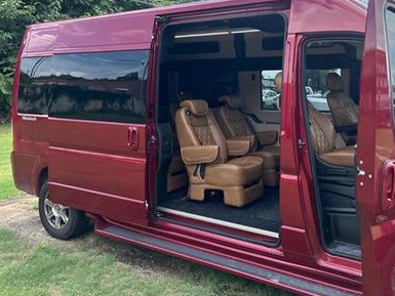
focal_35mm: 34
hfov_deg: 53.6
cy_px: 105
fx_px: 388
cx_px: 237
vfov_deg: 41.4
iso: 50
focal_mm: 5.7
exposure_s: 1/1934
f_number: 1.5
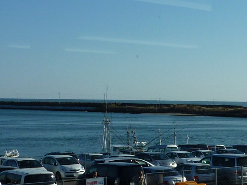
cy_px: 128
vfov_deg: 17.5
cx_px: 299
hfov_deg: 21.6
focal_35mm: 84
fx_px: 599
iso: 80
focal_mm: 4.1
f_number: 4.5
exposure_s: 1/500
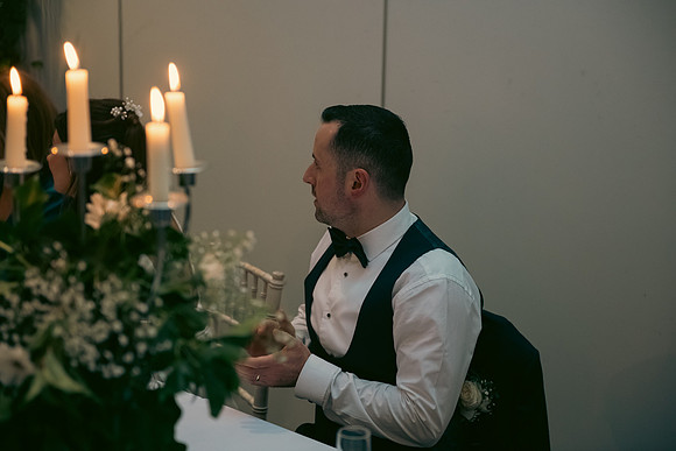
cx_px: 338
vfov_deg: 19.5
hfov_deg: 28.8
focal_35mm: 70
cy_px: 226
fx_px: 1315
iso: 2000
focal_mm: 70
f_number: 3.5
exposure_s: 1/160
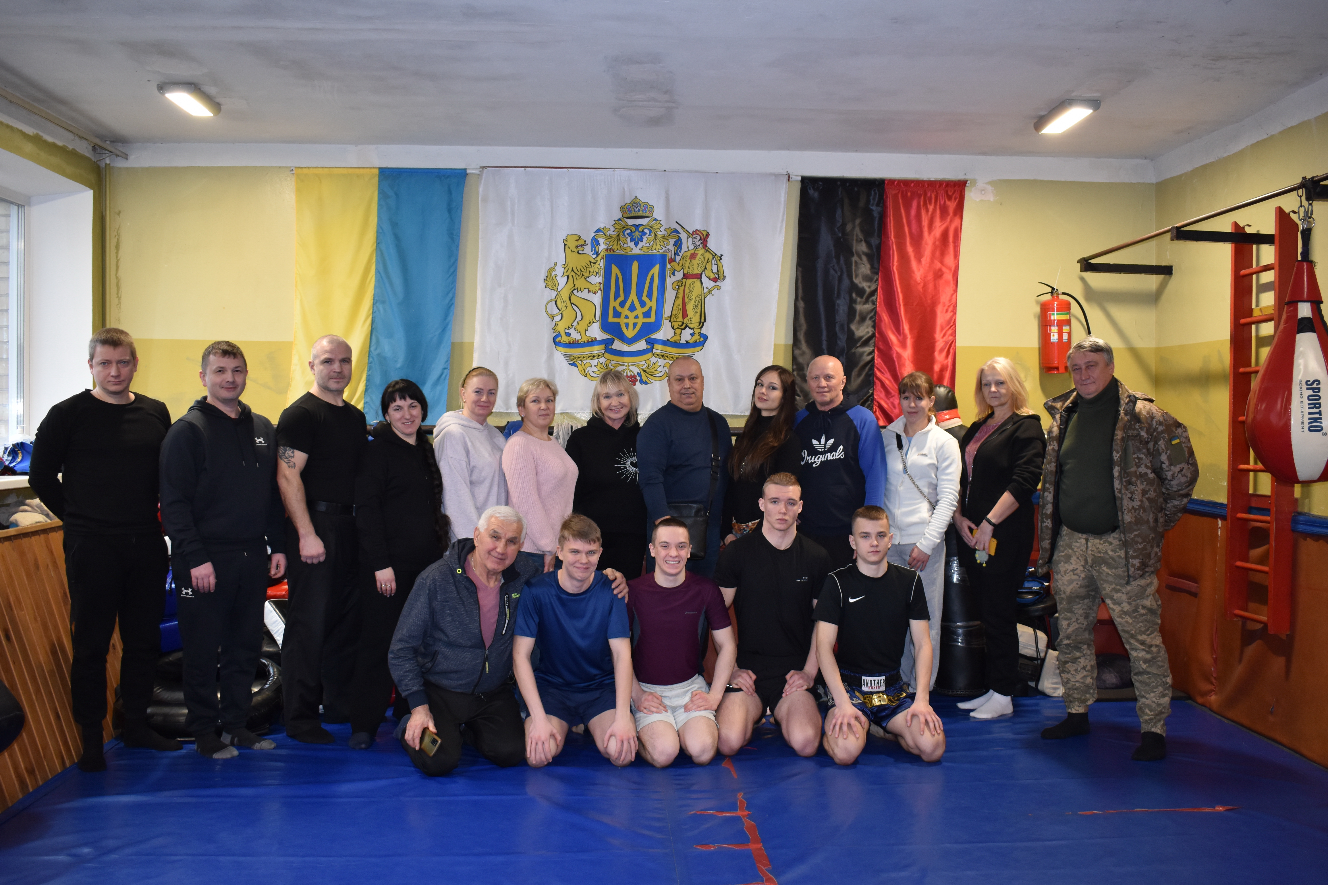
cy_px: 442
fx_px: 1217
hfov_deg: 57.2
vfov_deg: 40.0
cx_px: 664
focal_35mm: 33
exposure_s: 1/60
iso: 800
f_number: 4
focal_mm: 22
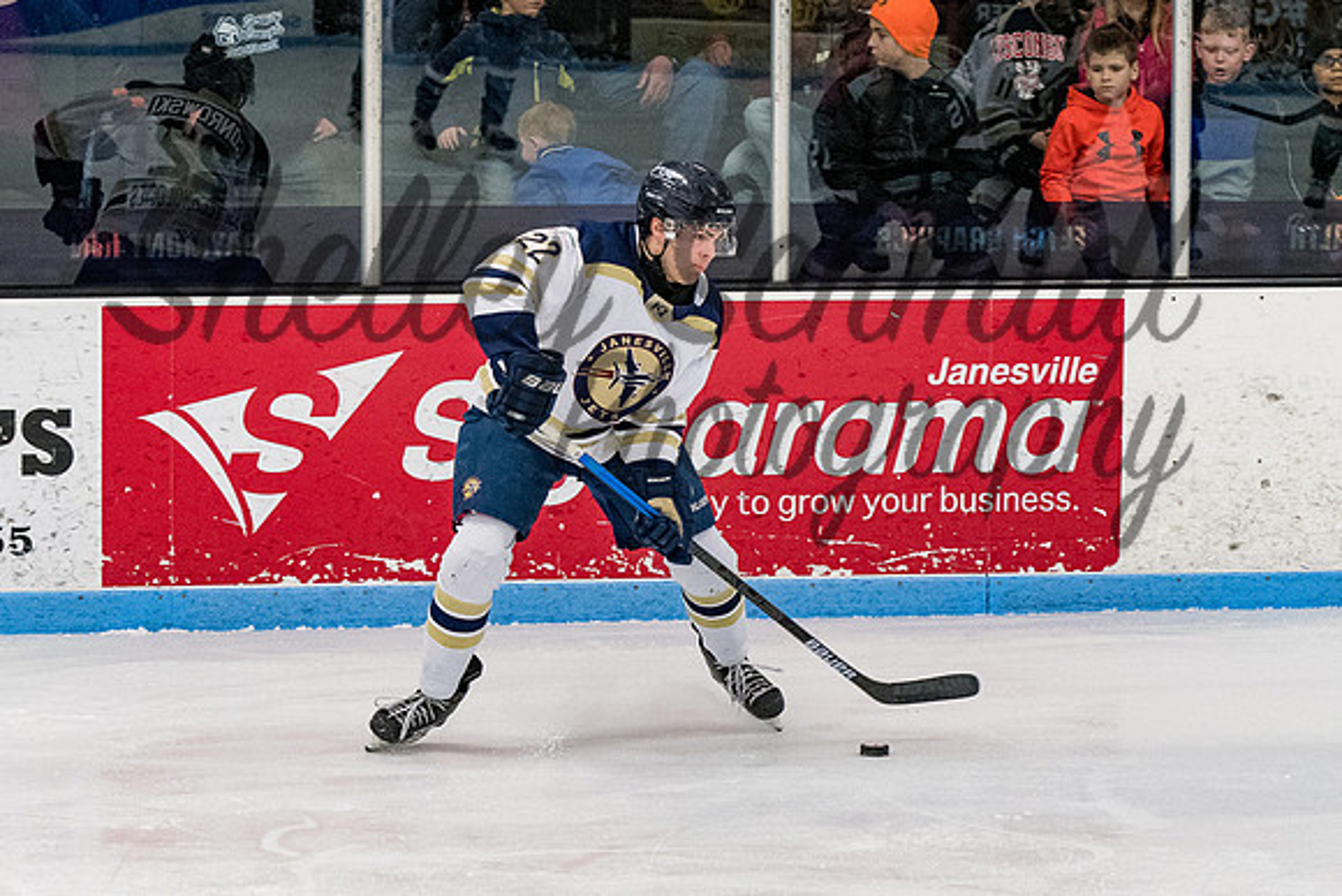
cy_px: 478
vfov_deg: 5.6
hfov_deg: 8.4
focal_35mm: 245
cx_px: 678
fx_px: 9132
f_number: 3.5
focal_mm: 110
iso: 2500
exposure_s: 1/800
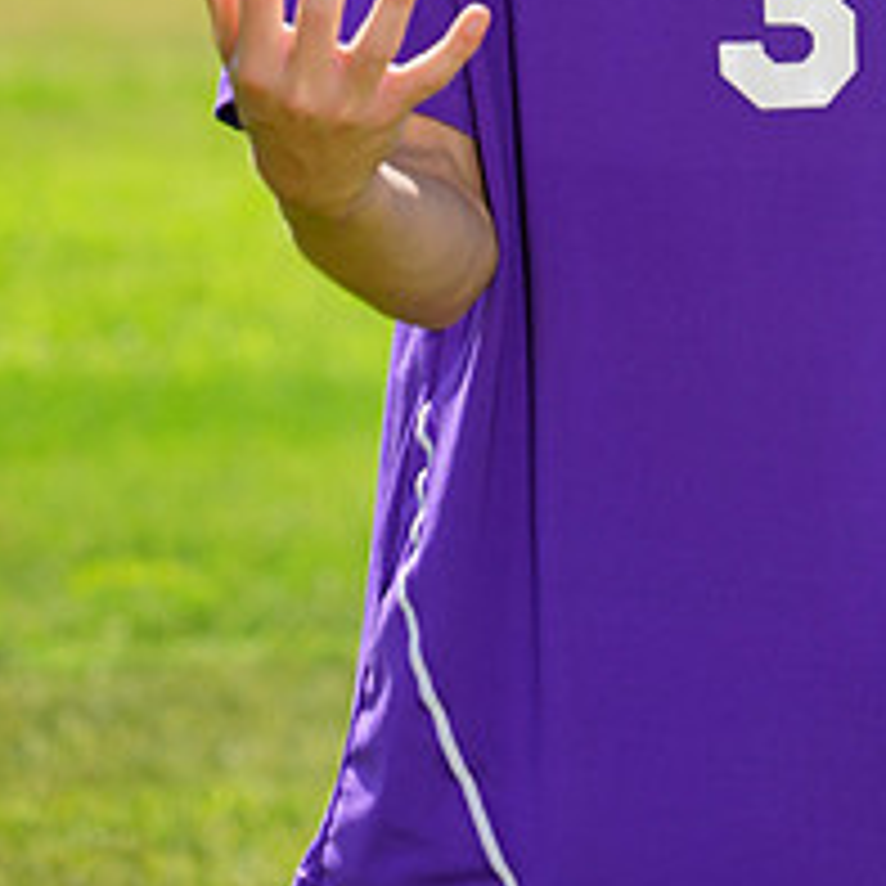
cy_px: -387
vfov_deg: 2.4
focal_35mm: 742
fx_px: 21487
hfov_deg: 2.4
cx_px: 675
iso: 200
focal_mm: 297
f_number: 11
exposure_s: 1/200
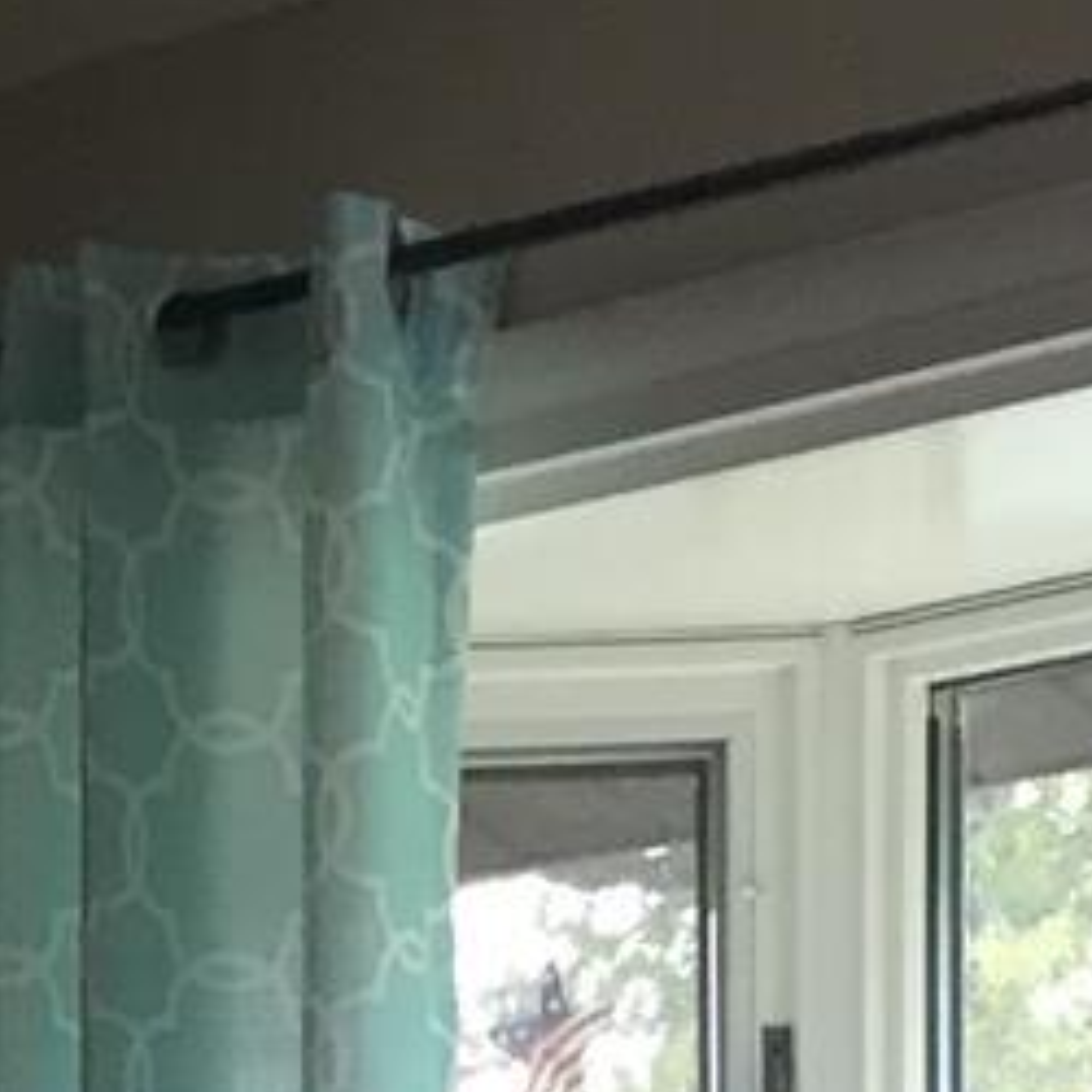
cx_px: -537
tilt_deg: -5.8
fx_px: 7495
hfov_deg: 8.2
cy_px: 2830
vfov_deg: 7.6
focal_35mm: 210
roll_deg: +0.8
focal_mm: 4.15
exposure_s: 1/30
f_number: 2.2
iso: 40
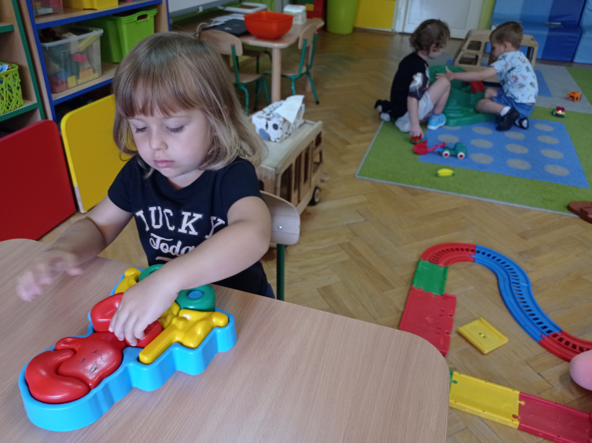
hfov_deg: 61.7
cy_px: 221
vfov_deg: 48.2
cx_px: 297
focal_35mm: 29
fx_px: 495
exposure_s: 1/50
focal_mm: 4.74
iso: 157
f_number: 1.79
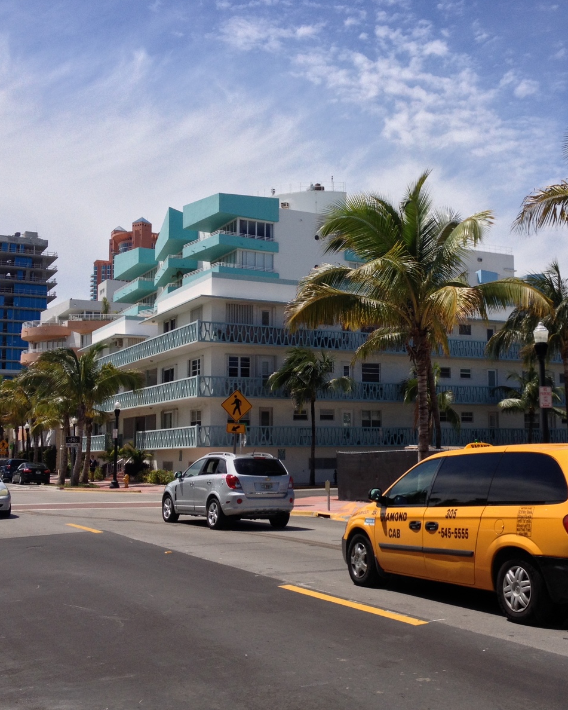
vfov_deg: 40.3
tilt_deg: +3.5
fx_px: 966
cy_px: 356
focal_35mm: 46
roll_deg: +1.4
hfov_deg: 32.4
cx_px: 386
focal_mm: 4.28
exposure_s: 1/2513
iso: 50
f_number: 2.4
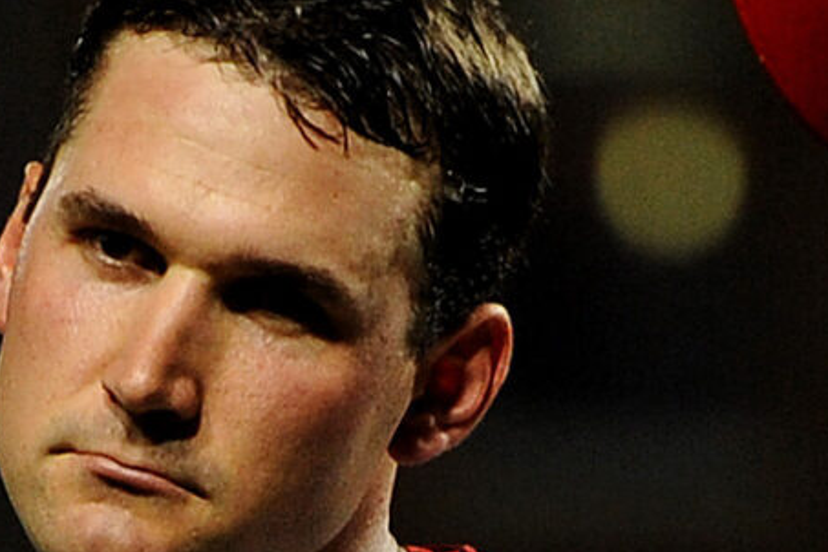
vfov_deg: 1.2
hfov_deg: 1.8
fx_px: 25965
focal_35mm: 1129
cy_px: 664
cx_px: 122
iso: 1600
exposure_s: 1/1250
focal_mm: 200
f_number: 3.2
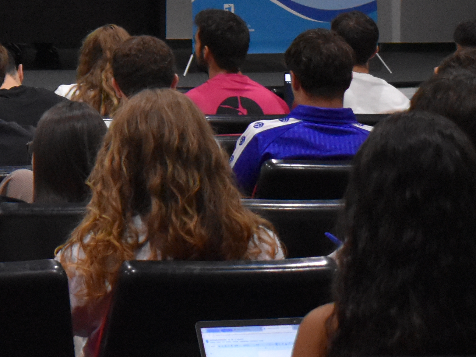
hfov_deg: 12.0
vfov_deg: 9.4
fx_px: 2131
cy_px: -94
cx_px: -311
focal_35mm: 155
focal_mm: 28
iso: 3200
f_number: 4.2
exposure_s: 1/160
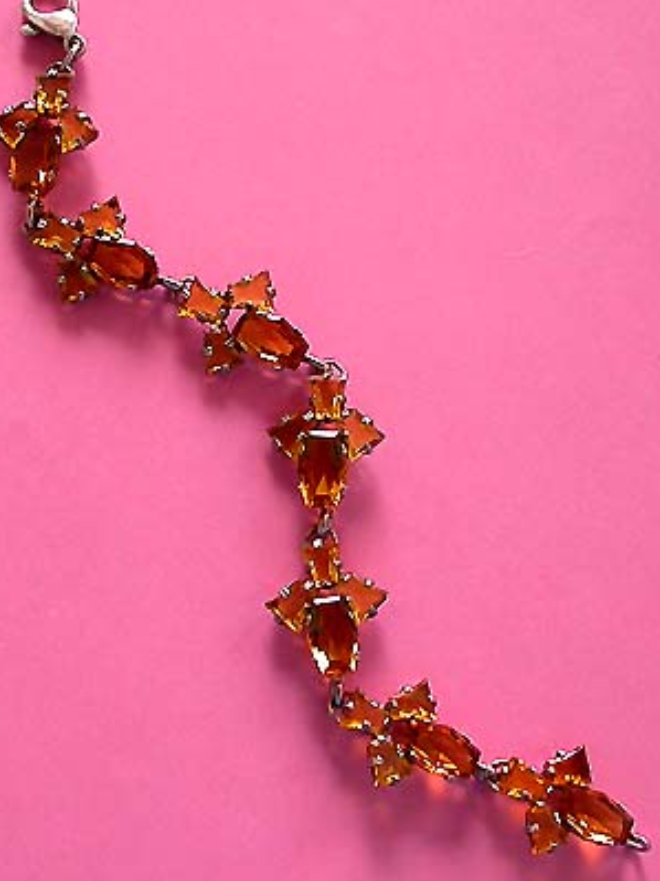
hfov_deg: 35.9
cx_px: 321
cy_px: 428
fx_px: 1017
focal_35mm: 40
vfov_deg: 46.8
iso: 100
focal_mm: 7.85
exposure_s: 1/54.9
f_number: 3.3
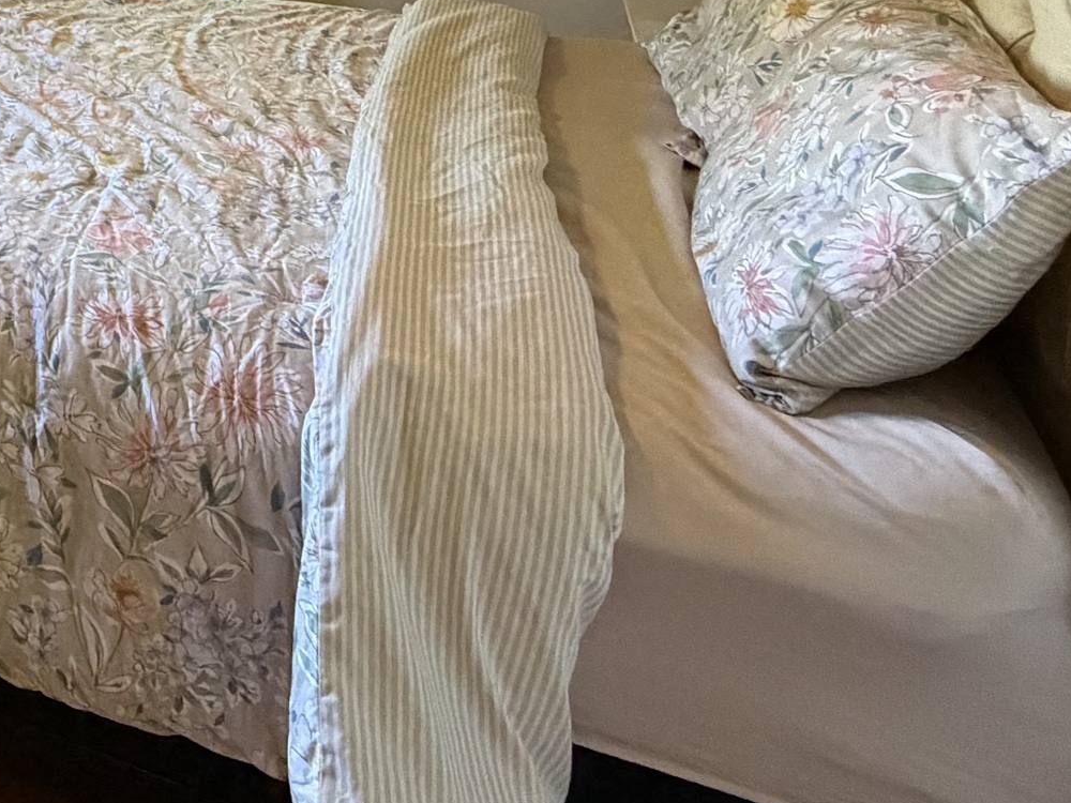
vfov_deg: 28.0
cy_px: -234
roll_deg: +1.4
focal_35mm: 43
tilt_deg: -4.5
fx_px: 1330
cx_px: -187
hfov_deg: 35.4
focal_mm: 2.22
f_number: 2.2
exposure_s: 1/60
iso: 400
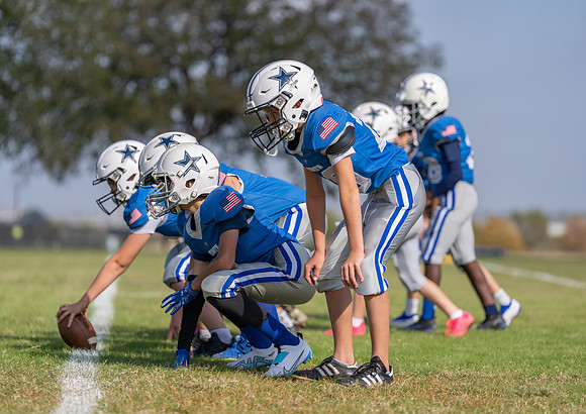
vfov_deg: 8.6
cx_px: 274
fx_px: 2743
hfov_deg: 12.2
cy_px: 207
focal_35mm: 165
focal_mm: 157
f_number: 2.8
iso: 100
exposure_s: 1/2000
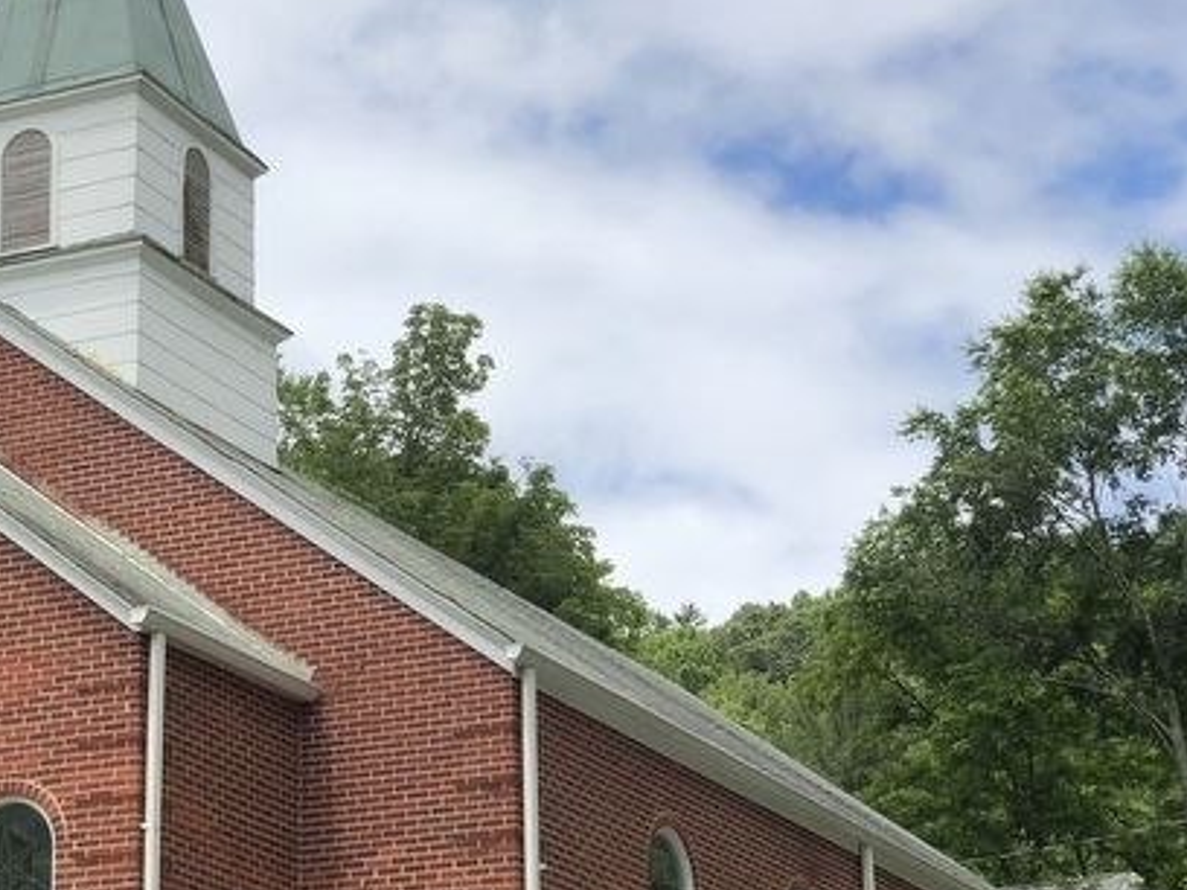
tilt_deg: +18.5
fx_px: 3498
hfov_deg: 19.0
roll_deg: -0.5
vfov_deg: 14.5
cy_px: 445
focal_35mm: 102
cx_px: 166
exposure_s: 1/1675
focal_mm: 6
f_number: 2.4
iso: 16
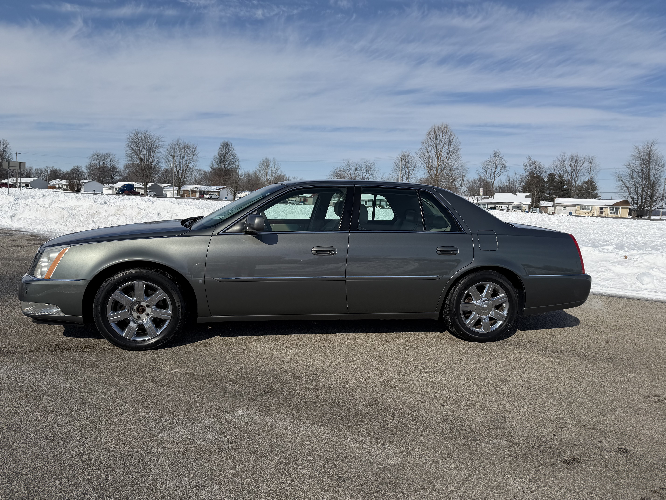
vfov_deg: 56.8
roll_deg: +0.2
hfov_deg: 71.6
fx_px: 462
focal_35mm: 24
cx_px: 333
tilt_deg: -4.1
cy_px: 250
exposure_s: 1/11905
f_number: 1.78
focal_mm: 6.76
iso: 80
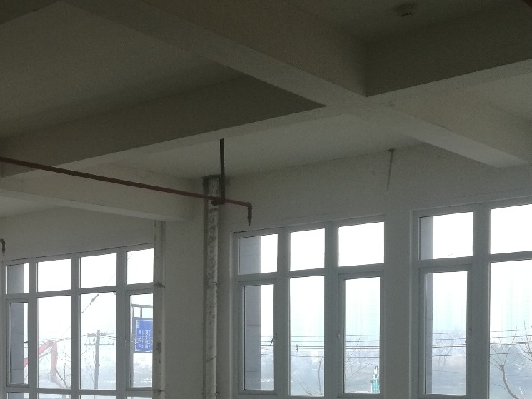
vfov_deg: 24.4
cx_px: 46
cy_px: 371
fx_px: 892
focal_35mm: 58
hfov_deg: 31.6
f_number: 2
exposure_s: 1/132
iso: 50
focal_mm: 4.04
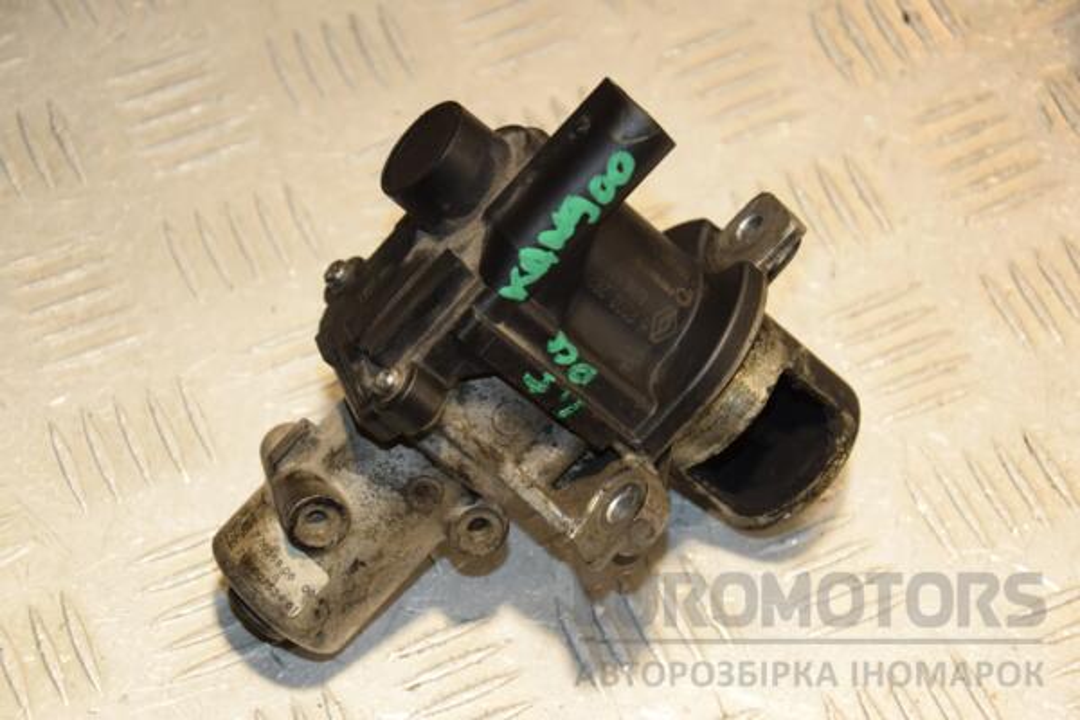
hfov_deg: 21.9
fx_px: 2790
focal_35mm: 93
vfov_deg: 14.7
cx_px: 540
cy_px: 360
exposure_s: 1/160
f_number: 5.3
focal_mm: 62
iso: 800
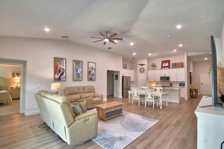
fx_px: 100
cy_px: 78
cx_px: 108
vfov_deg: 73.7
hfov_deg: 96.7
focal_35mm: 16
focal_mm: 10
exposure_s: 1/60
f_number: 4.5
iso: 400
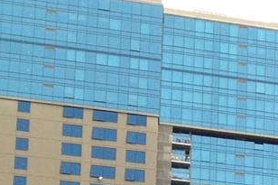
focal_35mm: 189
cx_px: 673
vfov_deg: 6.8
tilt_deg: +9.1
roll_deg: +0.8
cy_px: 476
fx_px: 1459
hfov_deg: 9.6
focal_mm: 4.28
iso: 50
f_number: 2.4
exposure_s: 1/332
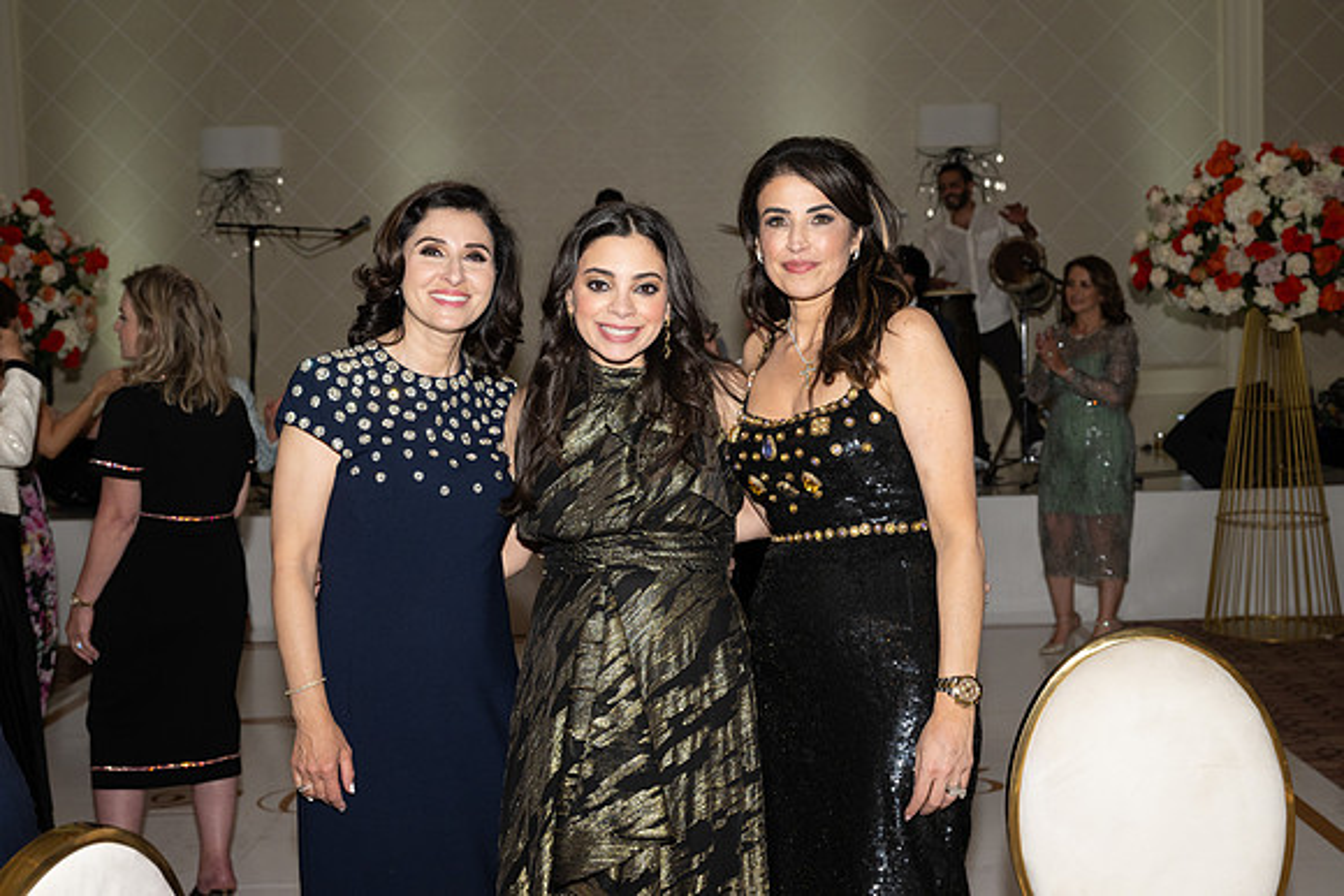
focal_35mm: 44
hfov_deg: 44.5
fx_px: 1643
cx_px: 672
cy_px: 448
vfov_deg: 30.5
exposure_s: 1/100
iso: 800
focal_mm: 44
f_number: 5.6
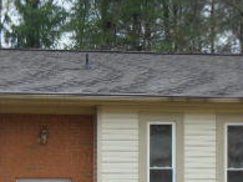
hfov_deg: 14.0
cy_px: 234
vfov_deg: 10.3
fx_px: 989
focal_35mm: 141
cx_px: 100
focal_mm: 7.7
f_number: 3.8
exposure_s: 1/250
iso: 125
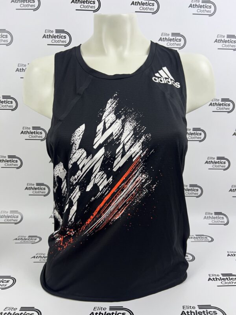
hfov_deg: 53.1
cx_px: 118
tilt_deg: -9.7
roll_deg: +0.5
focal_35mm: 26
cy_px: 158
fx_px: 236
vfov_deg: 67.3
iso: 80
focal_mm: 5.7
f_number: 1.5
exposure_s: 1/50
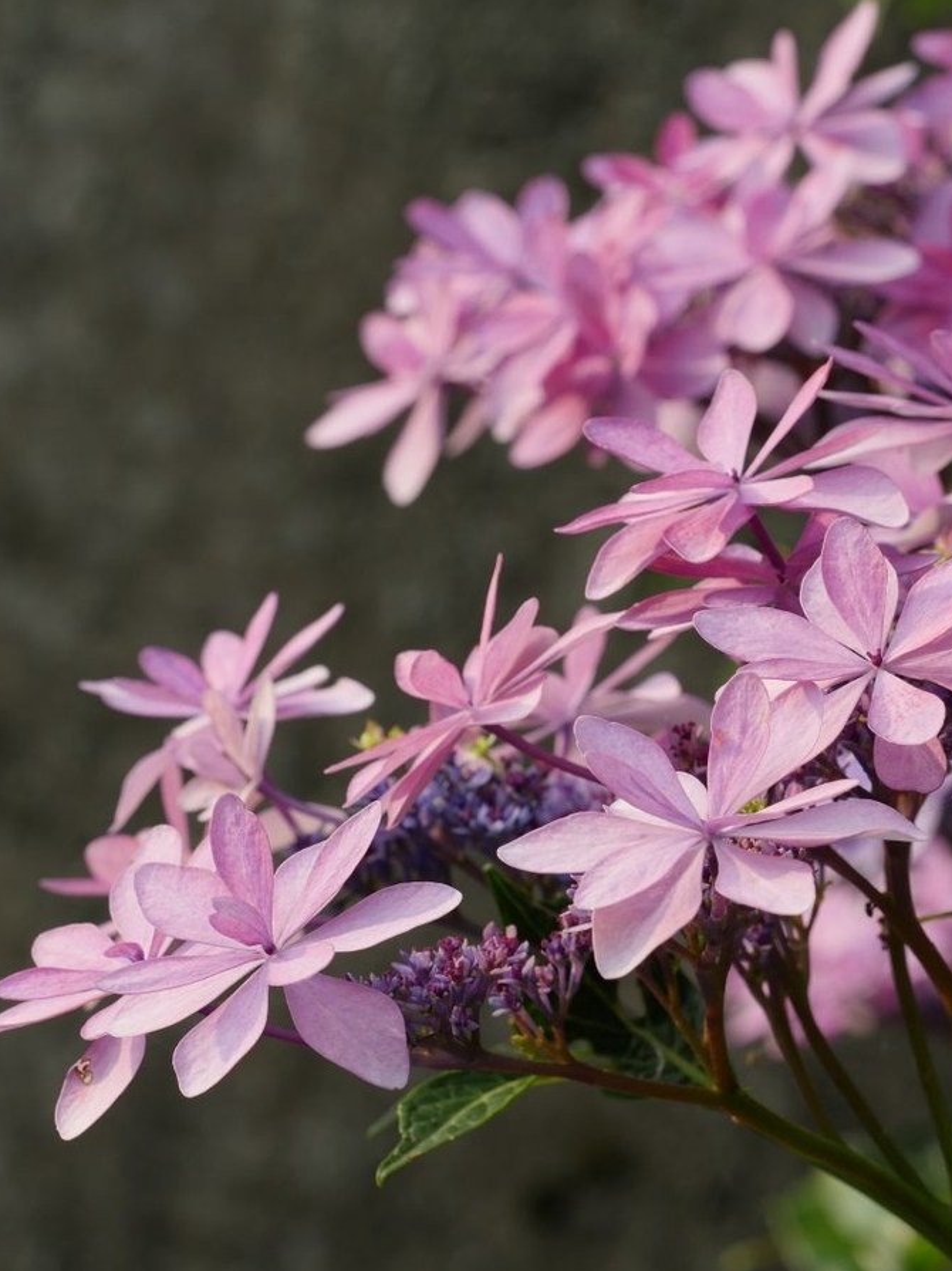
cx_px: 733
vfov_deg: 10.1
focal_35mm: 196
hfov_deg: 7.6
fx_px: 7191
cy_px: 634
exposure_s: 1/160
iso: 200
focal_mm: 73
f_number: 8
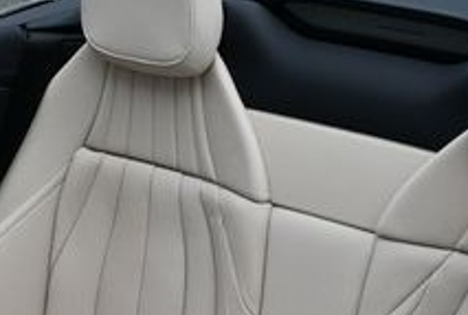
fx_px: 1407
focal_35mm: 108
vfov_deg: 12.6
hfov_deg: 18.9
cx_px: 237
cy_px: 322
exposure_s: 1/250
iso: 180
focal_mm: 18
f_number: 8
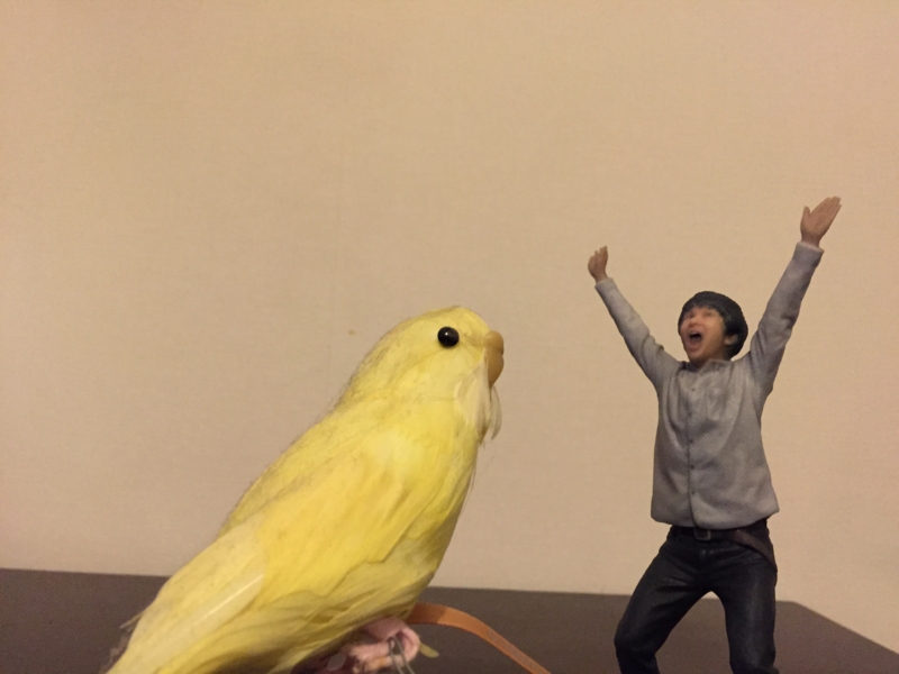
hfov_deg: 61.7
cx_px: 450
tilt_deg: +9.3
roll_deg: -2.4
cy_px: 337
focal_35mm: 29
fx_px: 753
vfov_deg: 48.2
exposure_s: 1/15
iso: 250
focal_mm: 4.15
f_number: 2.2
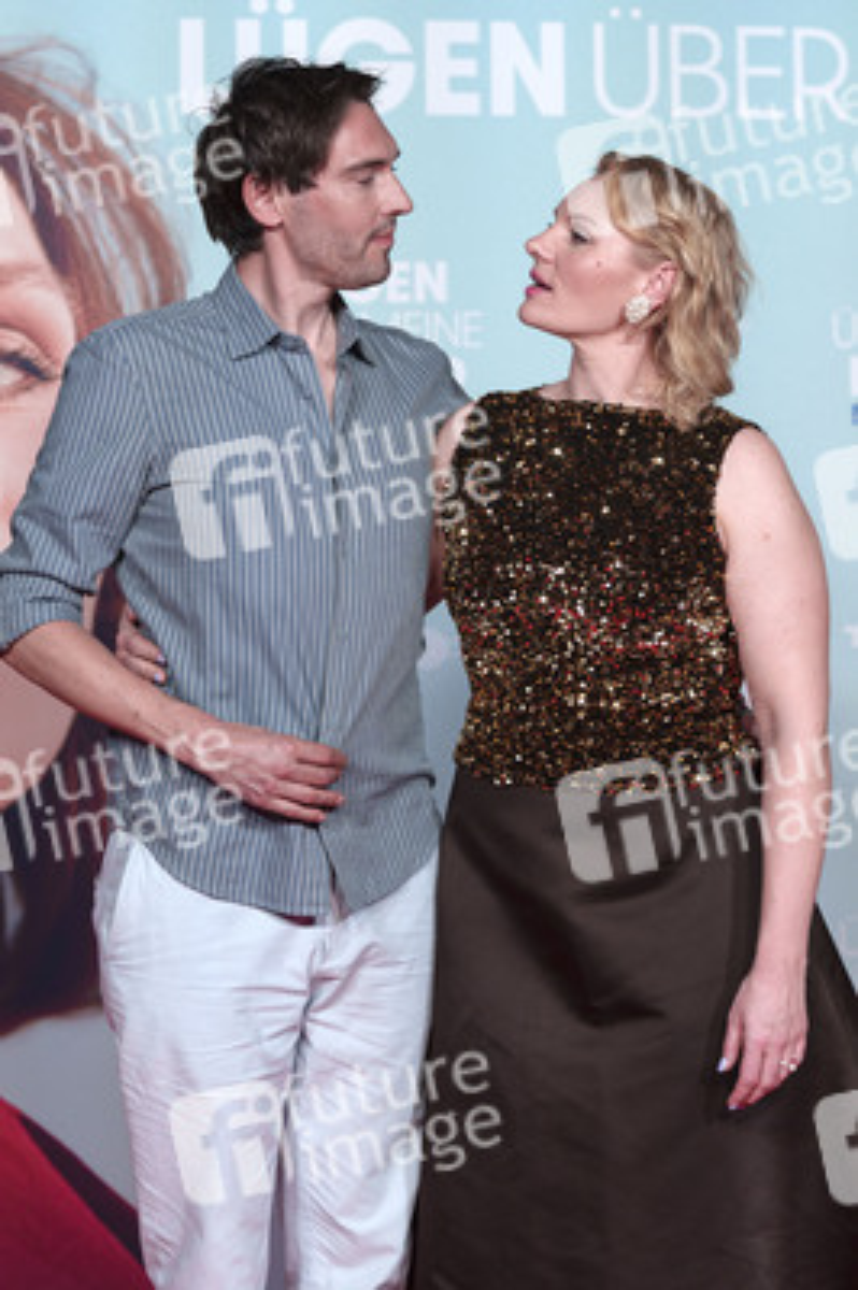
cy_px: 645
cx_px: 429
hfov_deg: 19.4
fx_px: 2507
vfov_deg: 28.9
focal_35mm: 70
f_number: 3.5
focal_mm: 70
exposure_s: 1/160
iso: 500
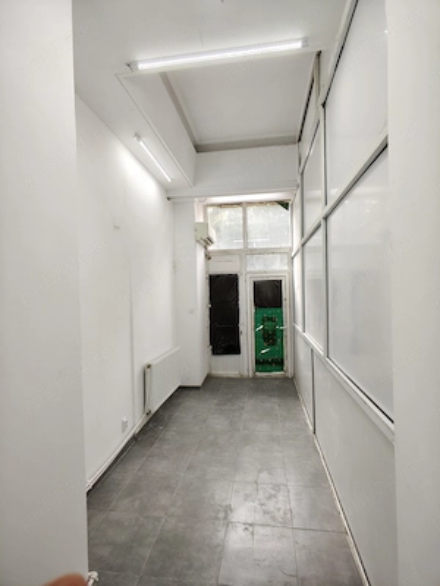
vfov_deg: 91.0
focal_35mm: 17
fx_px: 288
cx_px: 220
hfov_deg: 74.7
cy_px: 293
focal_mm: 2.57
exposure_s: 1/100
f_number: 2.4
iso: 80
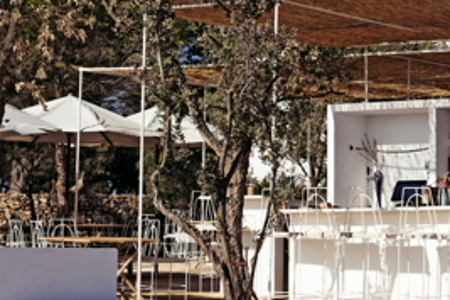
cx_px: 546
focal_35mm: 137
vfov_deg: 10.0
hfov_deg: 14.5
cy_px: 76
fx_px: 1712
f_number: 9
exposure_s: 1/500
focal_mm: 35
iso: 200
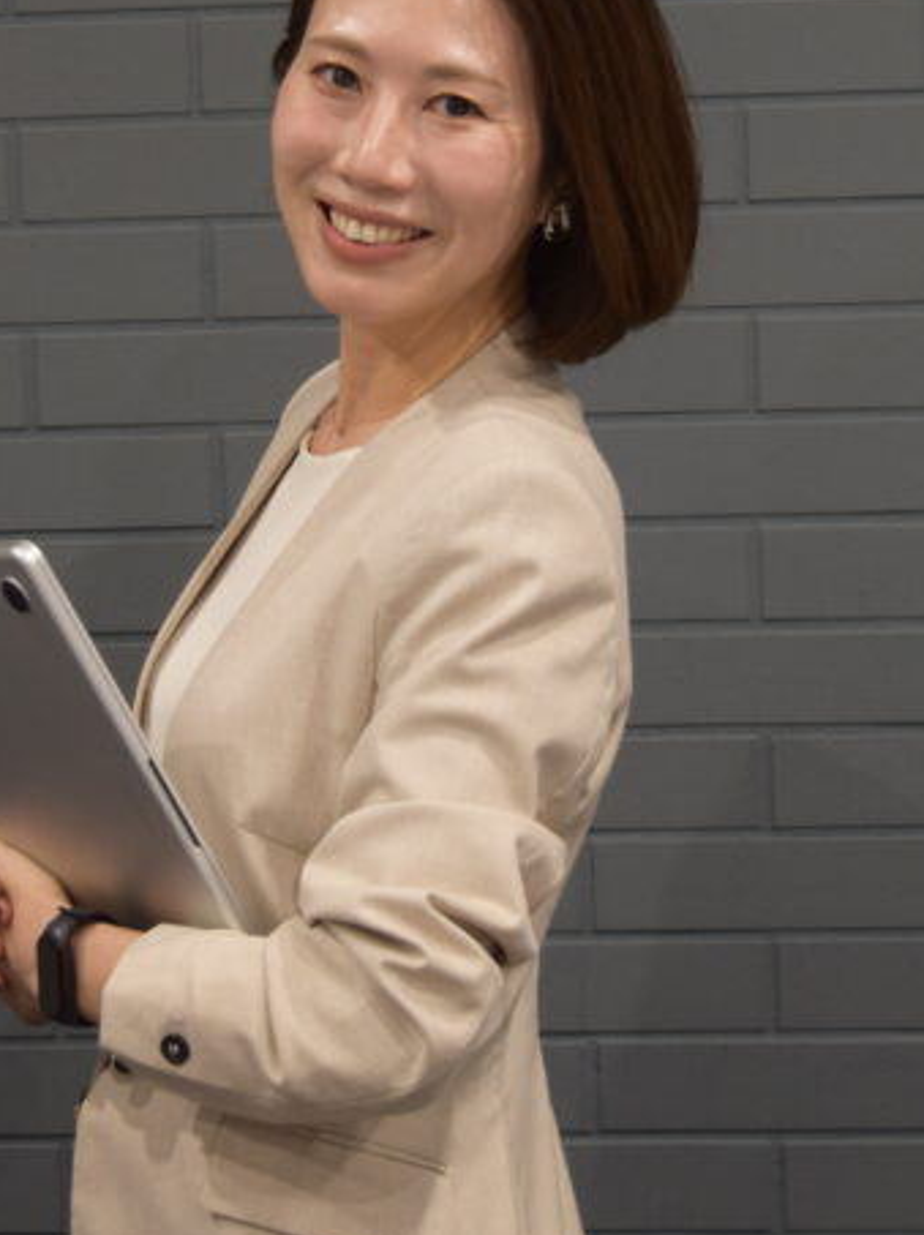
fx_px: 4419
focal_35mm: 124
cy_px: 481
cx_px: 335
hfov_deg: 11.9
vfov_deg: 15.9
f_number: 4.8
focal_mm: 38
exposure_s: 1/30
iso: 450
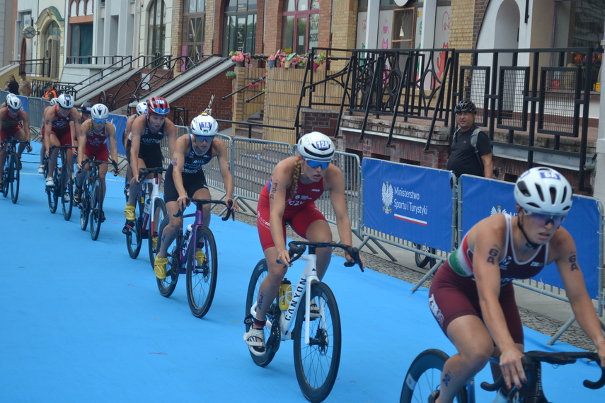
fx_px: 1386
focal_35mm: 82
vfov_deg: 16.6
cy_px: 202
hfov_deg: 24.6
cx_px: 302
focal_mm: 55
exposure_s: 1/1000
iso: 400
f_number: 5.6
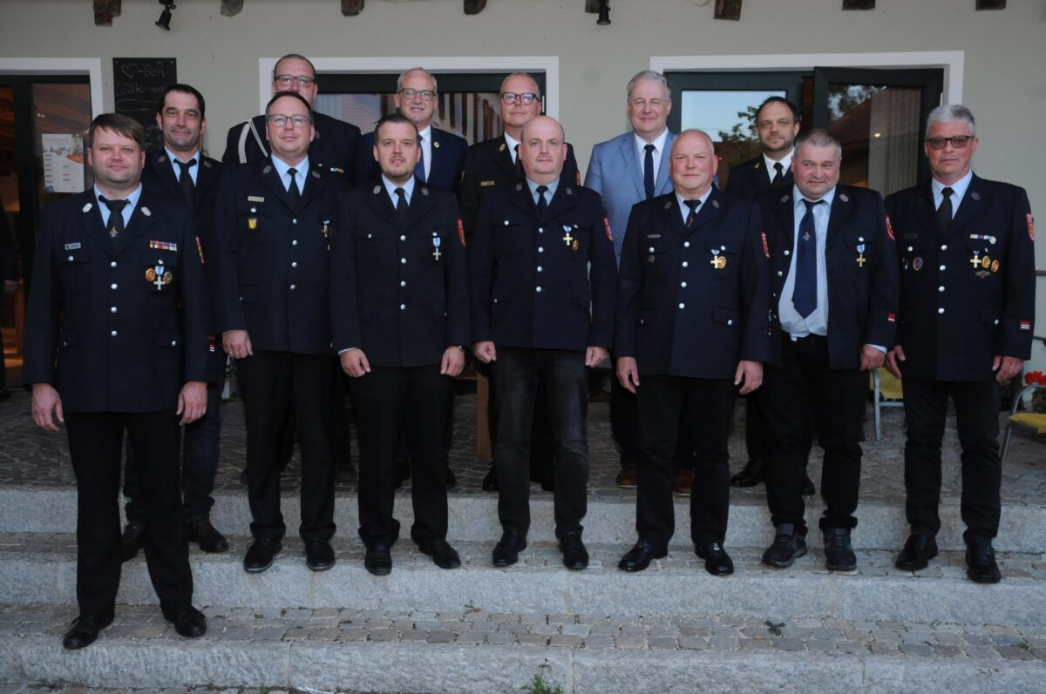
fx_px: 958
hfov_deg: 57.3
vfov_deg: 39.9
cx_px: 523
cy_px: 347
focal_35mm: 33
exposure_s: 1/60
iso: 800
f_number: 7.1
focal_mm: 22
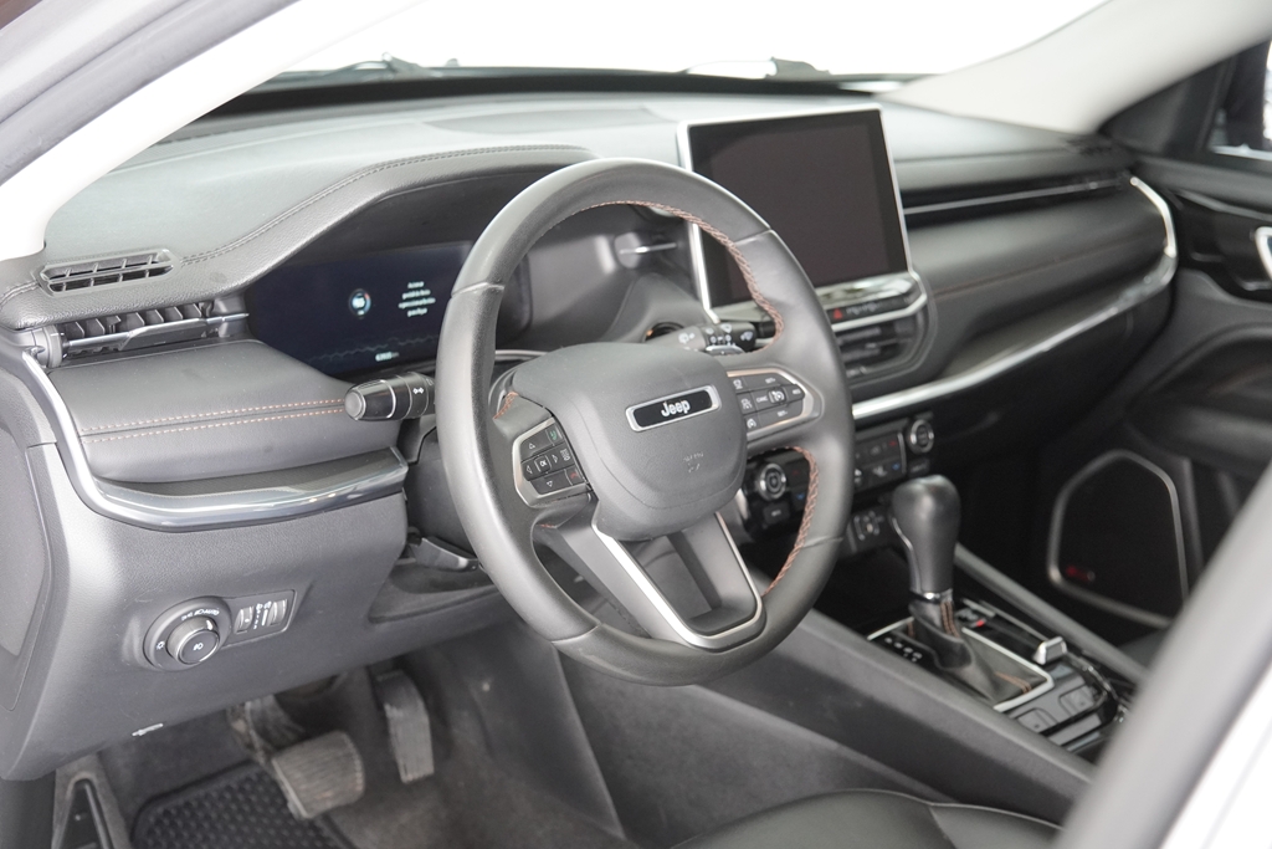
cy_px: 424
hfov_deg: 40.0
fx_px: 1749
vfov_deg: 27.3
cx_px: 636
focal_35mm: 50
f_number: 3.2
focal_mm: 33
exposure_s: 1/160
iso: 1600
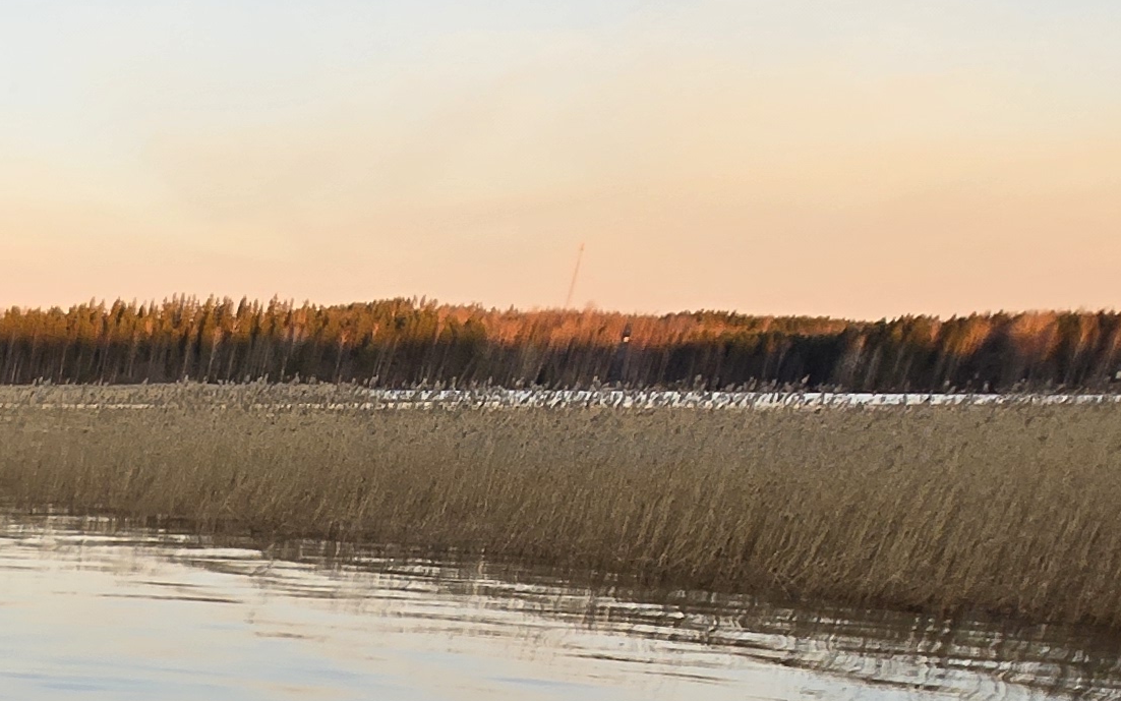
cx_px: -506
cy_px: 1142
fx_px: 1528
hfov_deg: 28.5
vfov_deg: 20.7
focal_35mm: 50
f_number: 2.2
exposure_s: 1/100
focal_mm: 1.7
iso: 40
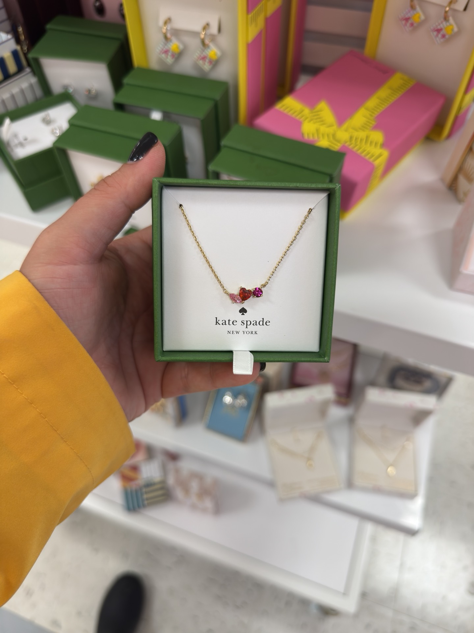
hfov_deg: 56.8
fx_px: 438
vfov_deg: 71.6
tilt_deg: -52.7
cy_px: 316
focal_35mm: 24
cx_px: 237
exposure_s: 1/60
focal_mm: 6.76
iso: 64
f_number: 1.78
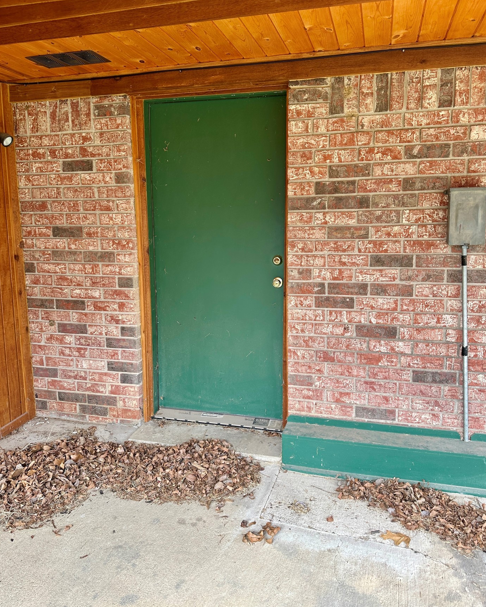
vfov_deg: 66.0
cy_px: 293
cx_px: 248
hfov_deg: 54.9
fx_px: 467
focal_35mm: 26
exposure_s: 1/145
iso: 64
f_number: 1.78
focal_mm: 6.86
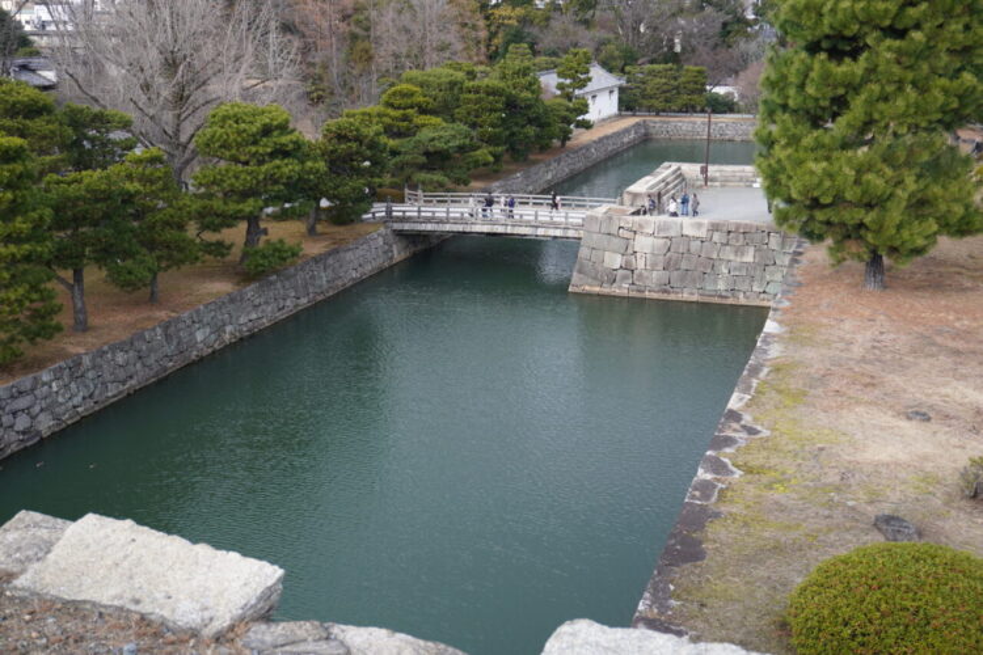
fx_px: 1147
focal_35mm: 42
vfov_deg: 31.9
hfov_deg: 46.4
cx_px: 492
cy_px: 328
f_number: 5
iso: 100
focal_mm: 28
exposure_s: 1/200
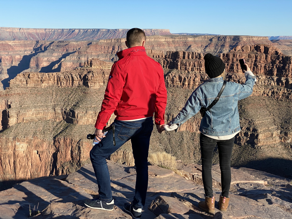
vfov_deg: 28.0
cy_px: 110
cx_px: 146
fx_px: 439
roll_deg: -0.2
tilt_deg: -9.1
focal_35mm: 52
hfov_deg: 36.8
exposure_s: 1/1597
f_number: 2
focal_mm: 6
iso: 20
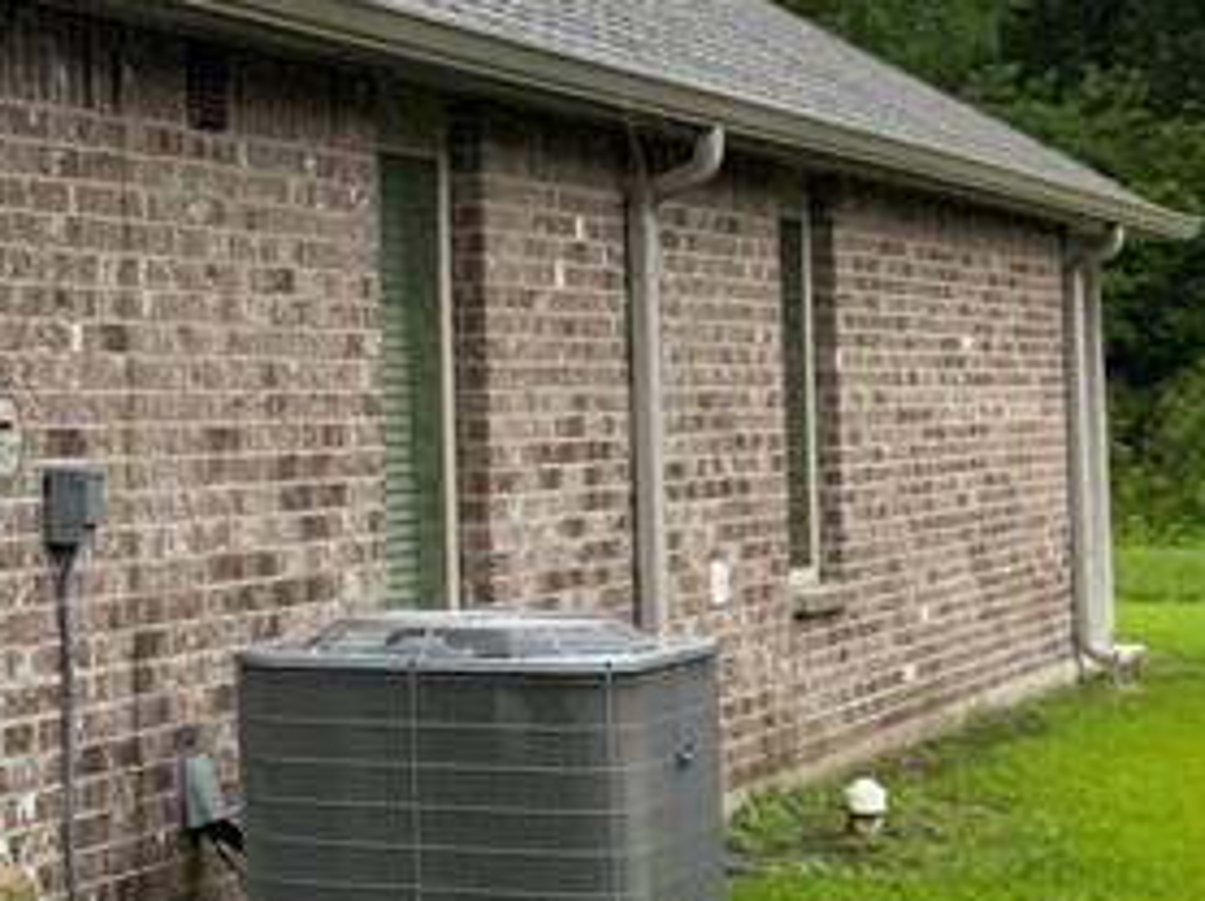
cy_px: 273
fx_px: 3722
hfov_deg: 17.2
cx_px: -377
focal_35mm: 107
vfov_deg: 13.8
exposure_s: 1/122
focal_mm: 3
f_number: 1.8
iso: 64
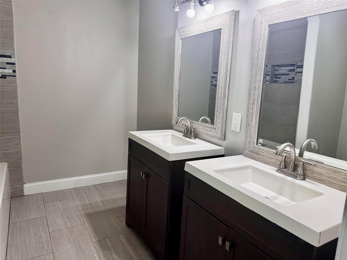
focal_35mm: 24
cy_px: 130
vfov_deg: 56.8
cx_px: 174
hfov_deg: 71.6
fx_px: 241
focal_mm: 6.76
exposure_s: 1/121
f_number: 1.78
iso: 200
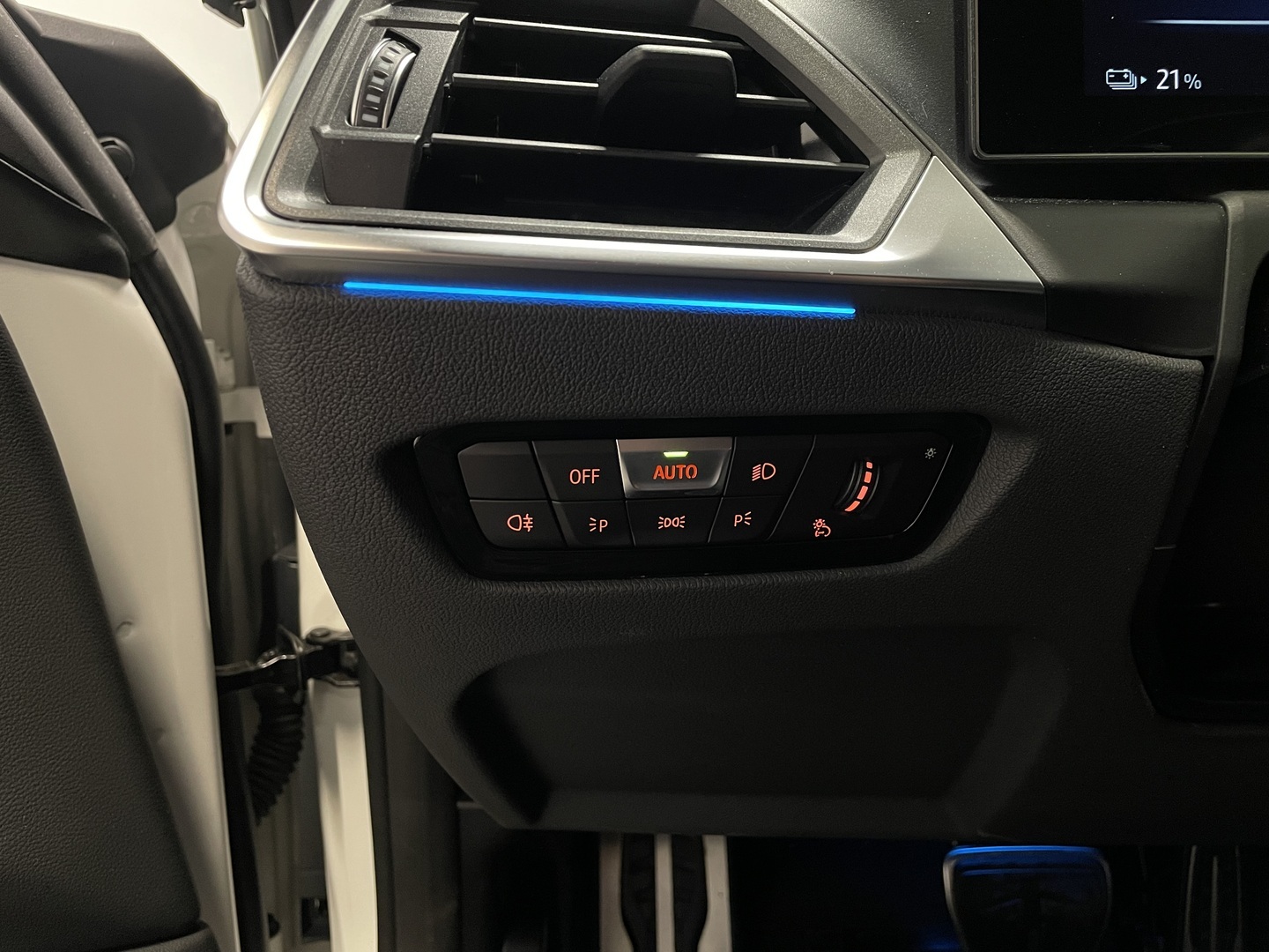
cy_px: 476
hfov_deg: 67.3
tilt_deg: -13.1
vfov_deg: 53.1
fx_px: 953
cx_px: 634
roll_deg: +2.6
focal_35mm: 26
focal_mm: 4.2
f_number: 1.6
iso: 500
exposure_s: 1/33
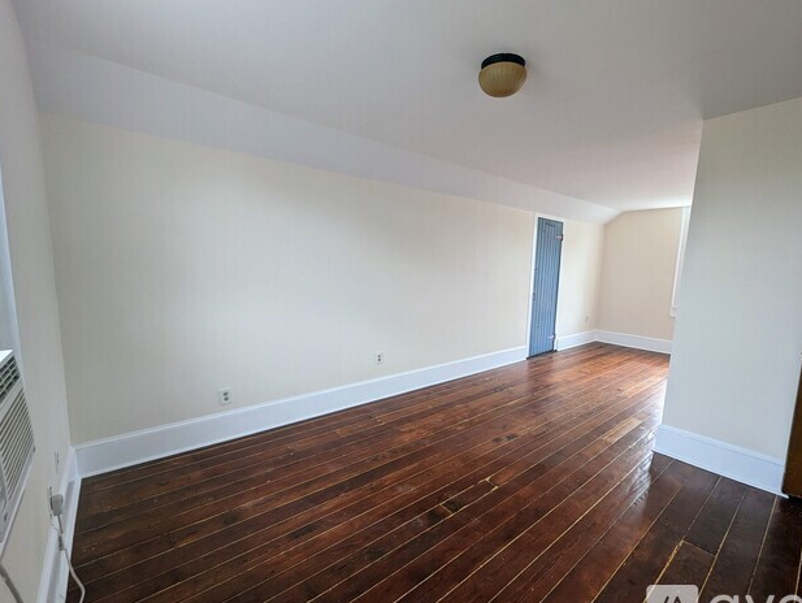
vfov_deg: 85.7
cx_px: 425
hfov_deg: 101.9
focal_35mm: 14
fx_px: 325
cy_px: 312
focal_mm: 1.95
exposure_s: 1/54.7
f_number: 2.2
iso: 48
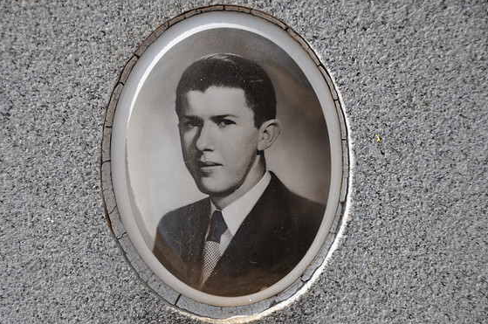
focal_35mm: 140
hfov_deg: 14.7
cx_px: 237
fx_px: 1895
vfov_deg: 9.8
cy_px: 165
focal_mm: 90
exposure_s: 1/160
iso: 200
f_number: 6.3
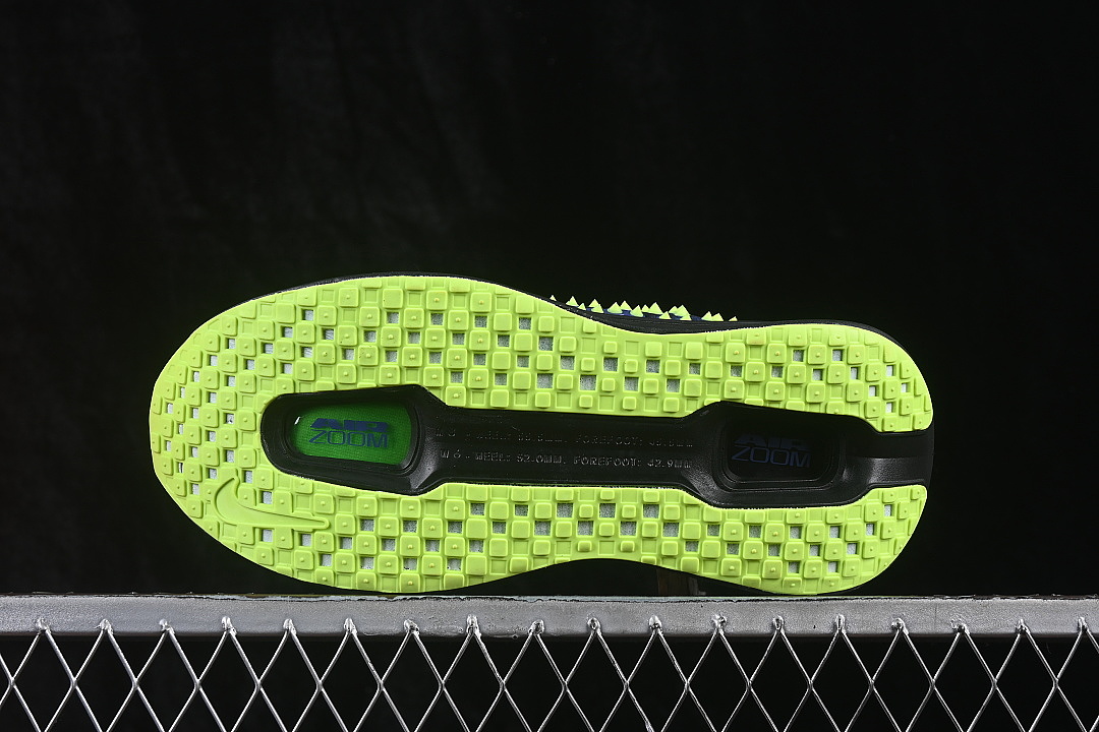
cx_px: 550
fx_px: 2289
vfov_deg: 18.2
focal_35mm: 75
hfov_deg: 27.0
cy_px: 366
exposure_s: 1/80
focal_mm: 50
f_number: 8
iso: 160
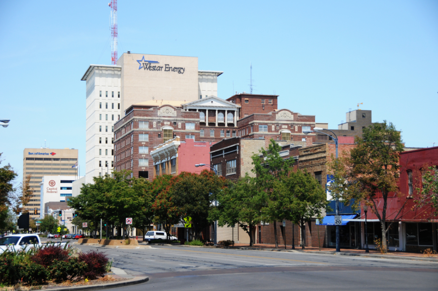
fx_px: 838
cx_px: 219
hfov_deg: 29.3
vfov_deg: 19.7
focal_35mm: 69
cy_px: 146
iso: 250
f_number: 4.5
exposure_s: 1/1250
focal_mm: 46
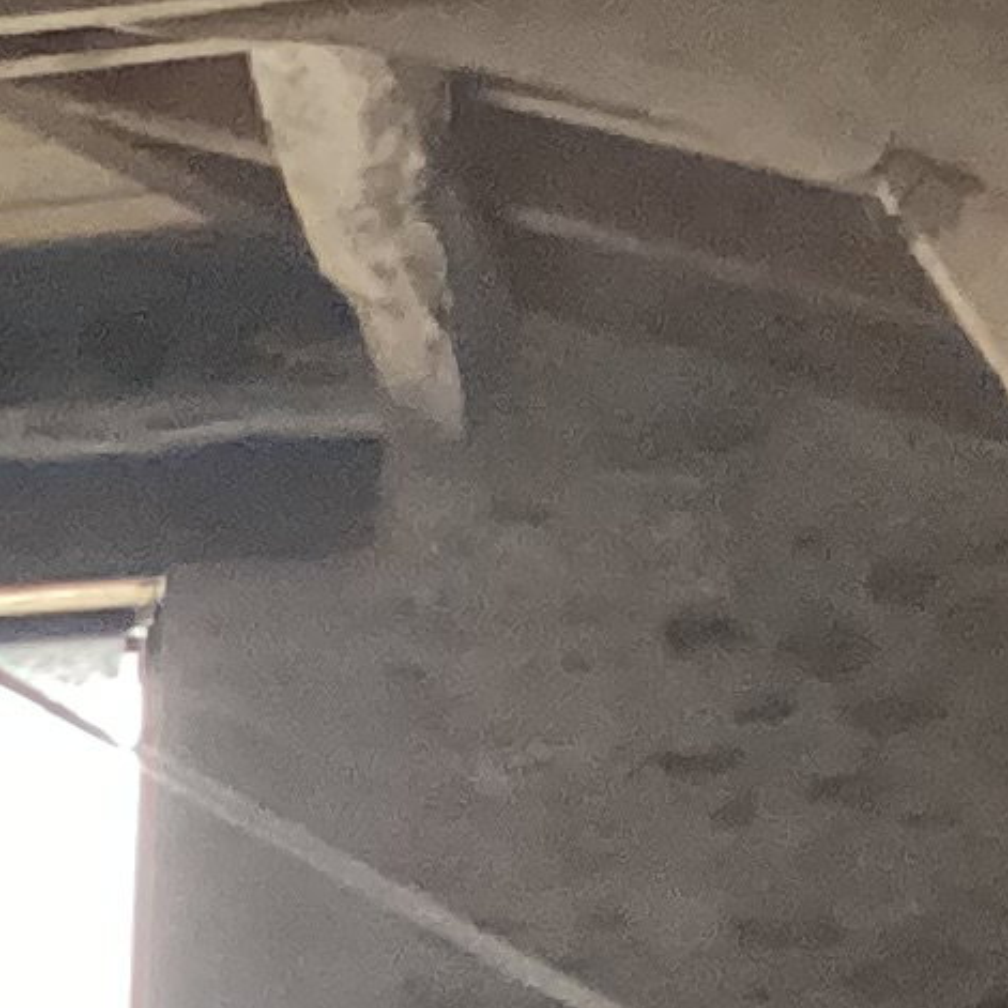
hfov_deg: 7.7
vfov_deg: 8.4
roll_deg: +0.9
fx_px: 6260
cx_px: -2228
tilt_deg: -6.5
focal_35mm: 190
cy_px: 2480
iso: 250
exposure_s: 1/60
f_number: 2.4
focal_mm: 3.3
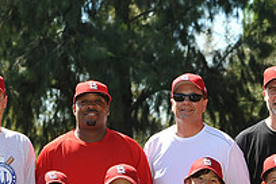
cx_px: 176
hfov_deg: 9.1
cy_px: 235
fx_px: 1740
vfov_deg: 6.0
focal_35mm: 227
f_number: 6.3
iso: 200
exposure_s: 1/320
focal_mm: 80
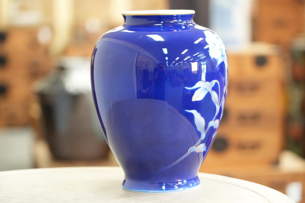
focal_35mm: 105
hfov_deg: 19.5
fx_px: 890
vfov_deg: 13.0
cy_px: 102
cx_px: 152
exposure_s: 1/125
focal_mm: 105
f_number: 4
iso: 5000
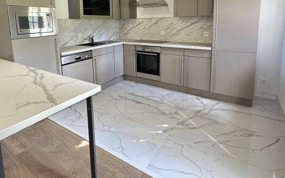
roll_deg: +1.1
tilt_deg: -7.1
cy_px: 44
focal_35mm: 22
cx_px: 132
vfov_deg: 52.5
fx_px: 171
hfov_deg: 79.5
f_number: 2.2
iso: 500
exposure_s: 1/60
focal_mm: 2.22
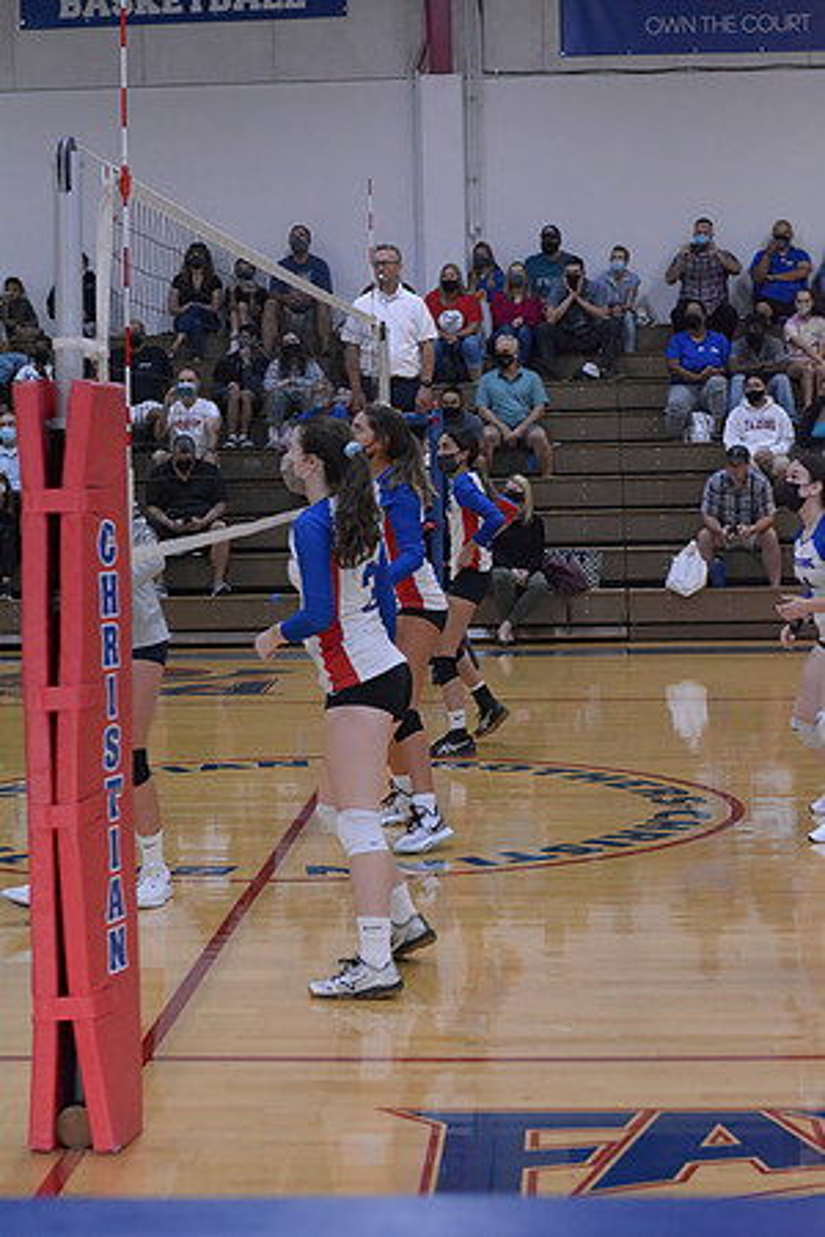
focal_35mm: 75
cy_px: 618
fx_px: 2578
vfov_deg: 27.0
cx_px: 412
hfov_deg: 18.2
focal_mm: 50
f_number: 3.5
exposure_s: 1/640
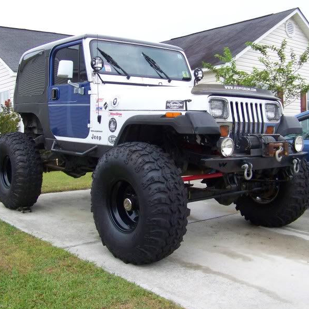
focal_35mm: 43
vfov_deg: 39.2
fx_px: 434
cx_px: 144
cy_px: 155
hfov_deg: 39.1
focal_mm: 5.85
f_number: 2.8
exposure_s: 1/500
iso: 250
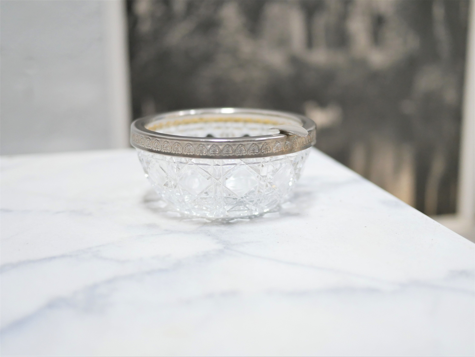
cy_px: 178
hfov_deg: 46.8
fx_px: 549
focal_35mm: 40
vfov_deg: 36.0
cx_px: 238
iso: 800
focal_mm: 20
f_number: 1.7
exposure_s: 1/60
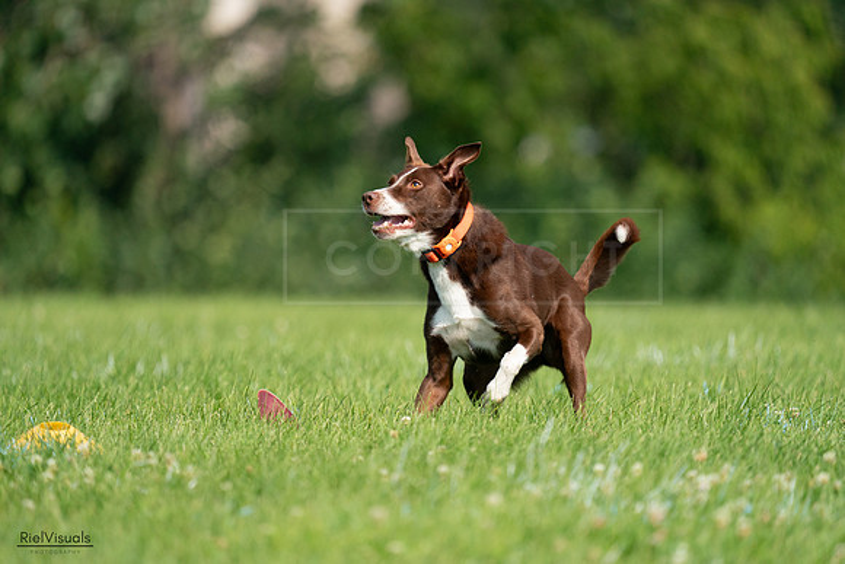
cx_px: 422
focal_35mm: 600
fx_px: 14086
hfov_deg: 3.4
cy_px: 282
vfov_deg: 2.3
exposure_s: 1/4000
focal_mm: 600
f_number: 6.3
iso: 1250
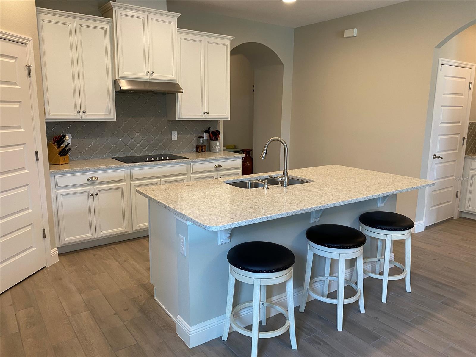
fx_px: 358
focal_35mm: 26
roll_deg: -0.2
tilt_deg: -10.8
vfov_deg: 53.1
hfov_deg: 67.3
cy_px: 178
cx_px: 238
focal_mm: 4.25
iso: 100
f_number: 1.8
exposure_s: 1/60
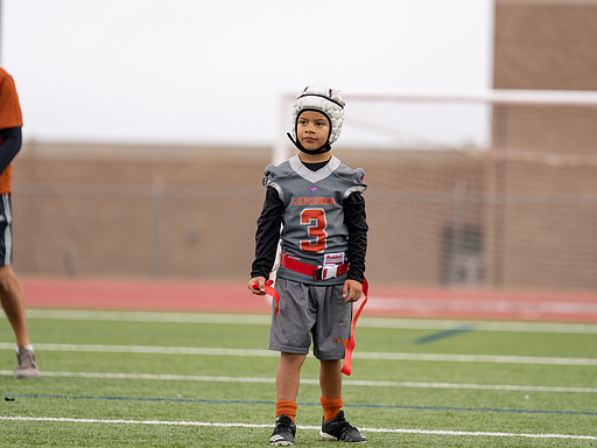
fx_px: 3536
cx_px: 310
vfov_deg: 7.2
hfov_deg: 9.7
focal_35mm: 205
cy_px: 223
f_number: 2.8
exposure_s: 1/1000
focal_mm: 188
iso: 500
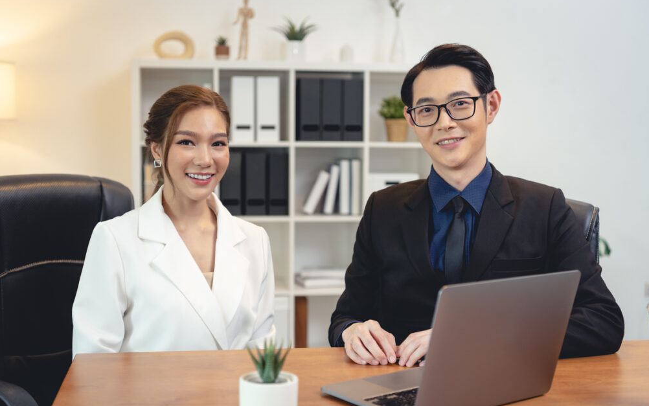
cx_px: 320
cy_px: 214
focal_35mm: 50
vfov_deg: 25.9
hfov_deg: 40.3
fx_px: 885
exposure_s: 1/100
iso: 500
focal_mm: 48
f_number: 2.8
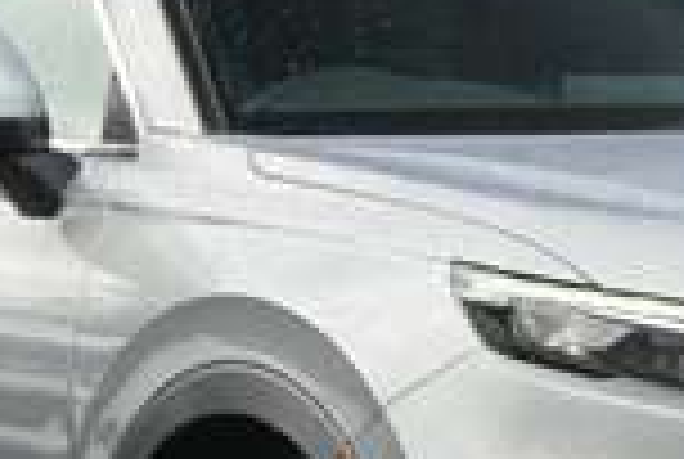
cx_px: 518
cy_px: 333
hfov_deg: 3.4
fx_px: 11689
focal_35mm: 614
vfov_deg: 2.2
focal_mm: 104
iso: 800
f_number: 7.1
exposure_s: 1/400
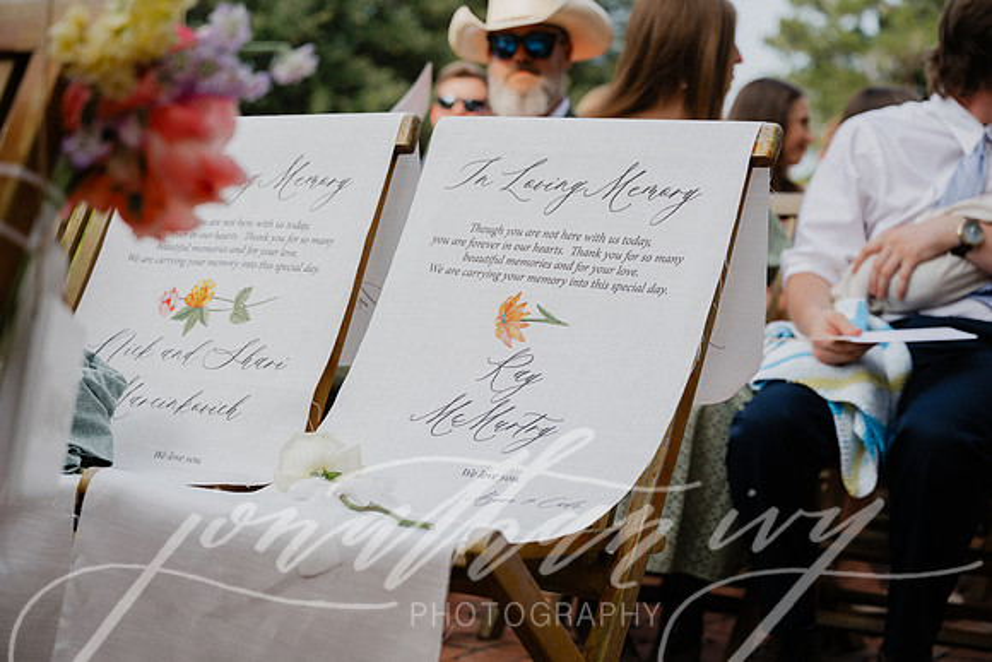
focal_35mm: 67
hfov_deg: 30.1
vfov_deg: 20.3
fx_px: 1847
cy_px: 331
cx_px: 496
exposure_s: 1/500
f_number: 3.5
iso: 64
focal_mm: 67
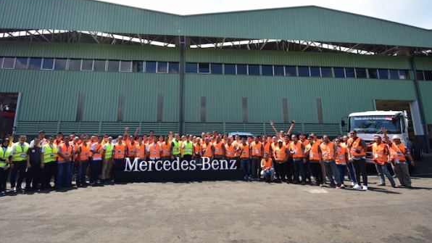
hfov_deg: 90.8
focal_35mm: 19
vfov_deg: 59.1
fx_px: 213
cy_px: 100
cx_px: 202
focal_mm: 11
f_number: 5.6
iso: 200
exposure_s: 1/500
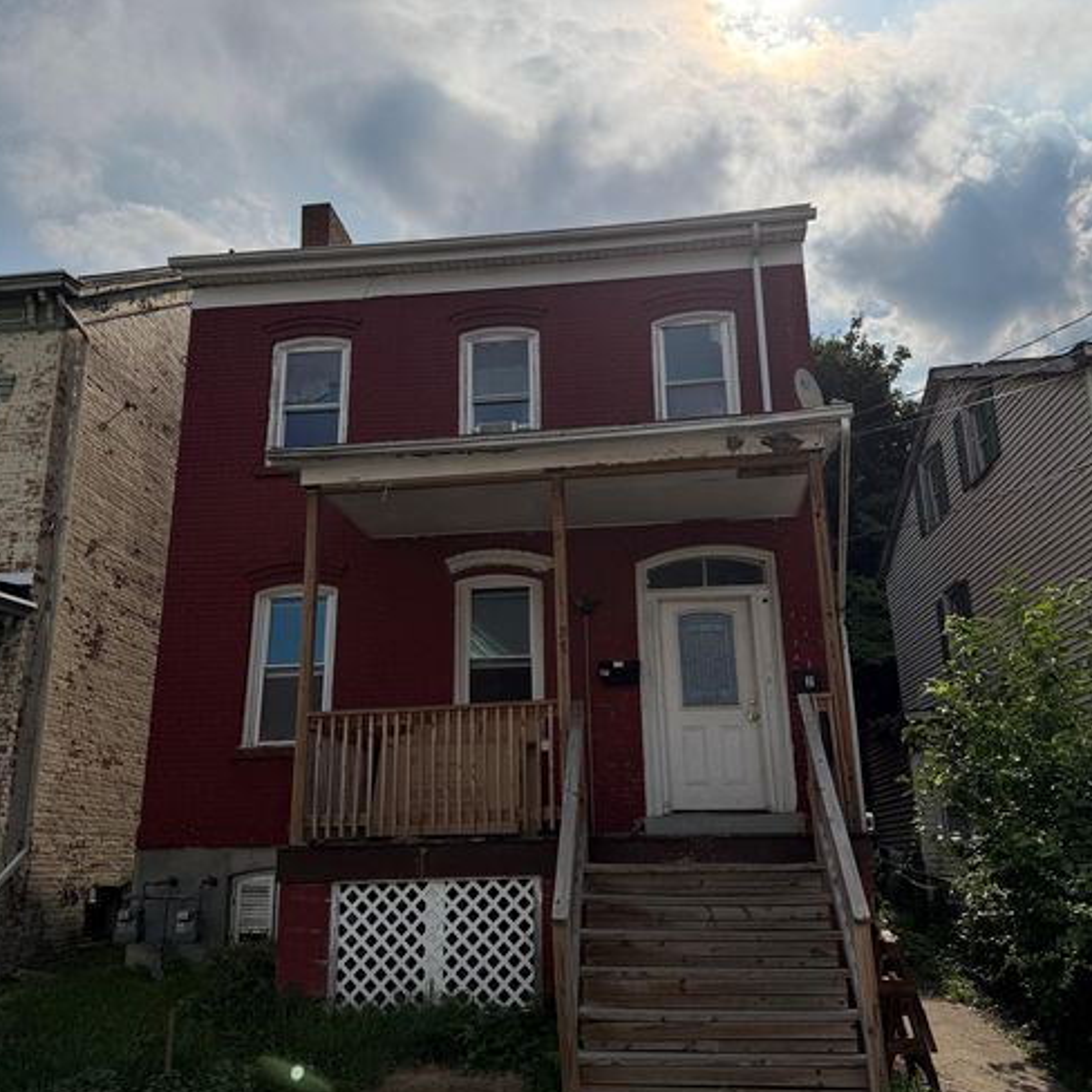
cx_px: 544
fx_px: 1035
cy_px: 527
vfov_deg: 55.6
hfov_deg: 55.6
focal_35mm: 29
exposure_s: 1/17544
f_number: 1.78
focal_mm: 6.76
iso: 80
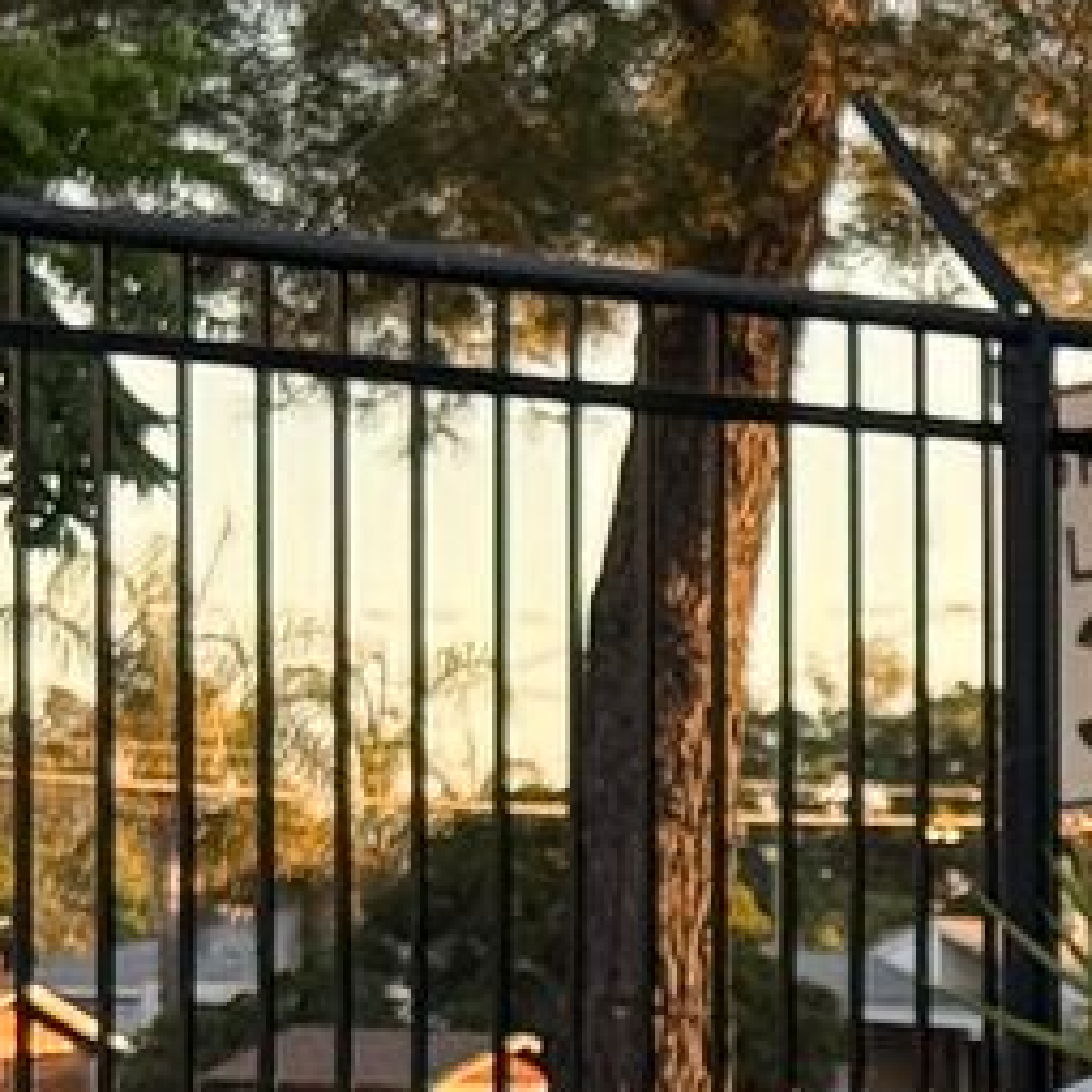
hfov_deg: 6.0
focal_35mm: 266
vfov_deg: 6.5
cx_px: 3379
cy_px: 1636
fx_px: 9494
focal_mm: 6.76
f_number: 1.78
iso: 64
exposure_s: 1/402
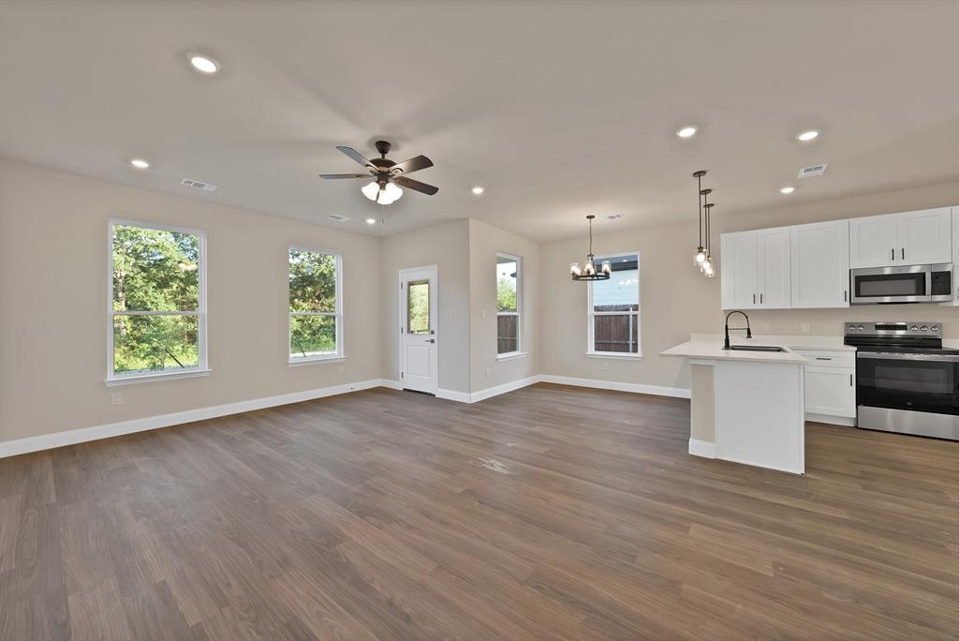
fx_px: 320
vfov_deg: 90.1
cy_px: 320
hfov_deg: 112.6
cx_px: 480
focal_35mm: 12
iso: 640
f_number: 9
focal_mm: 12
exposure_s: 1/5
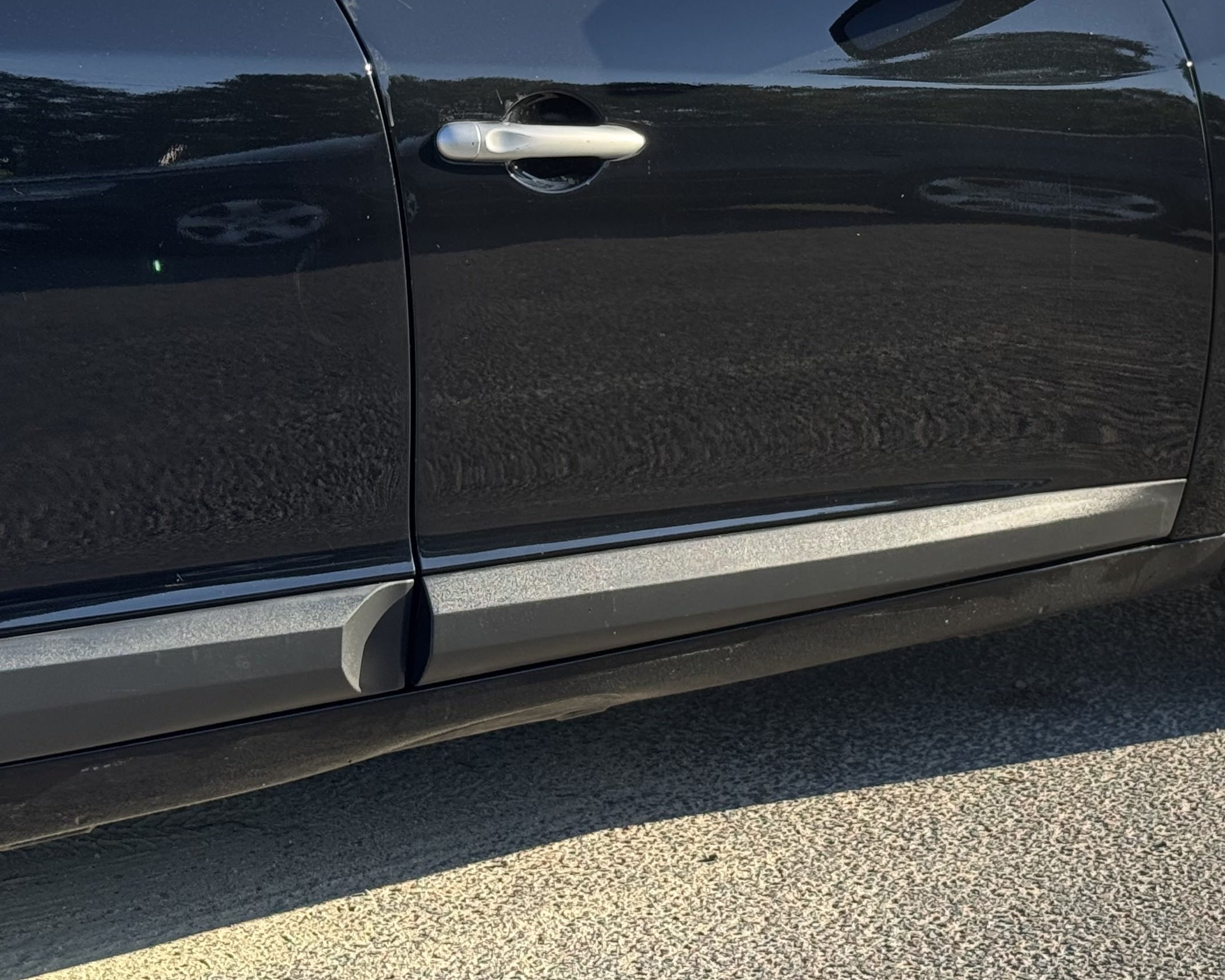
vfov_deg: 17.1
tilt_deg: -5.3
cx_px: 856
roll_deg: +0.9
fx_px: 3226
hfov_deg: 21.4
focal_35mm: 89
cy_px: 162
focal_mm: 6.76
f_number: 1.78
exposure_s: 1/980
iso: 64
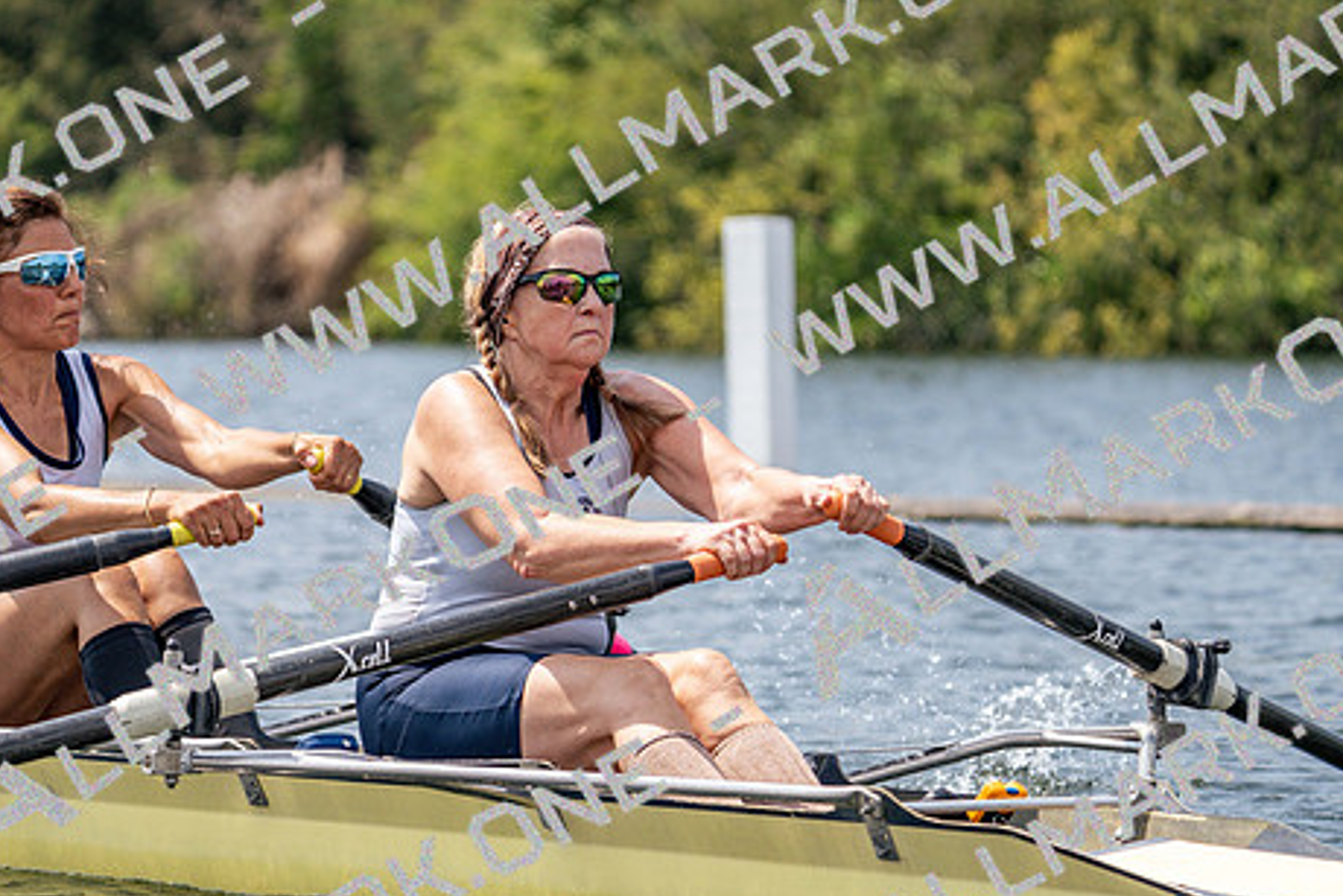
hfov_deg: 8.2
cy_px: 425
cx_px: 555
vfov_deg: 5.5
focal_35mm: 252
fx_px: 9403
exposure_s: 1/1600
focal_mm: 200
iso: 200
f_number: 5.6
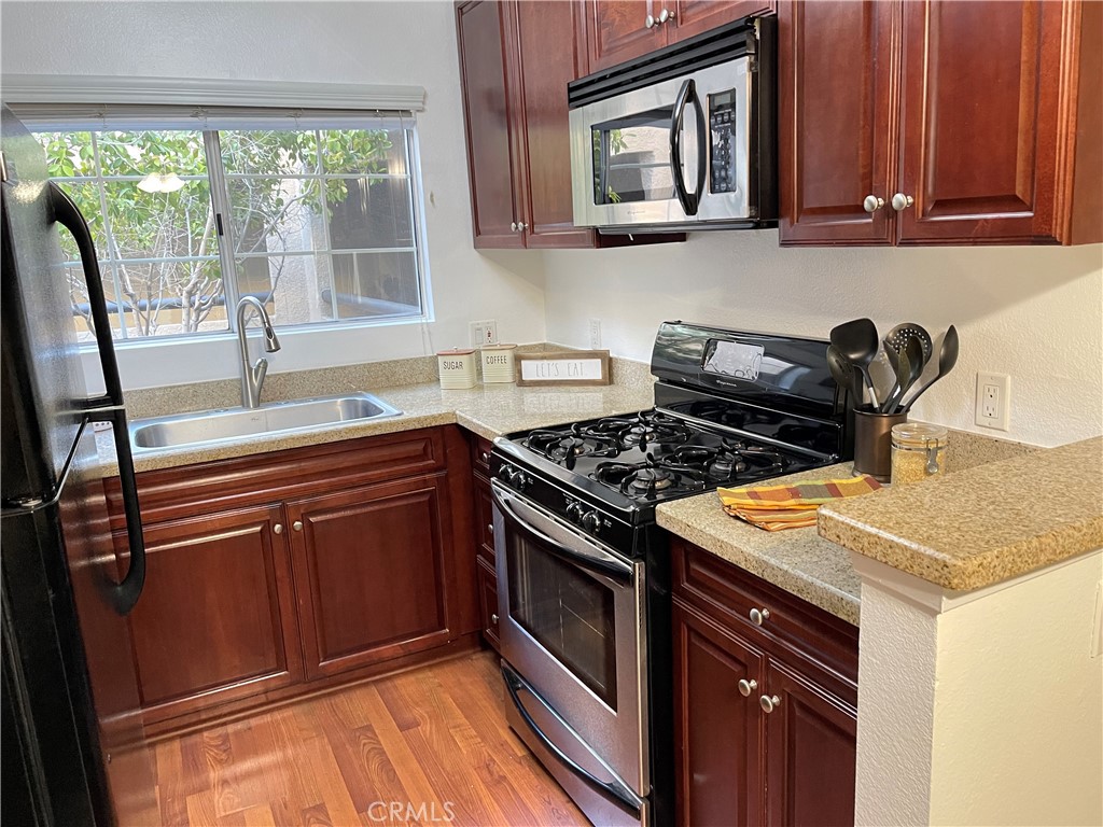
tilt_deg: -11.0
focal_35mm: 26
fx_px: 828
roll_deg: +2.3
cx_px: 552
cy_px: 414
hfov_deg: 67.3
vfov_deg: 53.1
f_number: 1.6
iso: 500
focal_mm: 5.1
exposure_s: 1/40
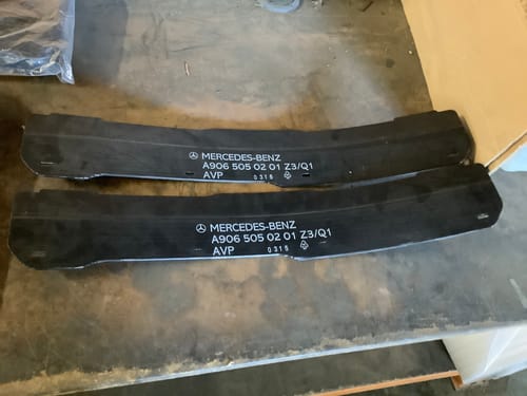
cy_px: 198
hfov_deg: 58.4
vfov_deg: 45.4
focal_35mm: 31
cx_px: 264
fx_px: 472
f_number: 2.4
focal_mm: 3.3
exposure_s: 1/17
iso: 640
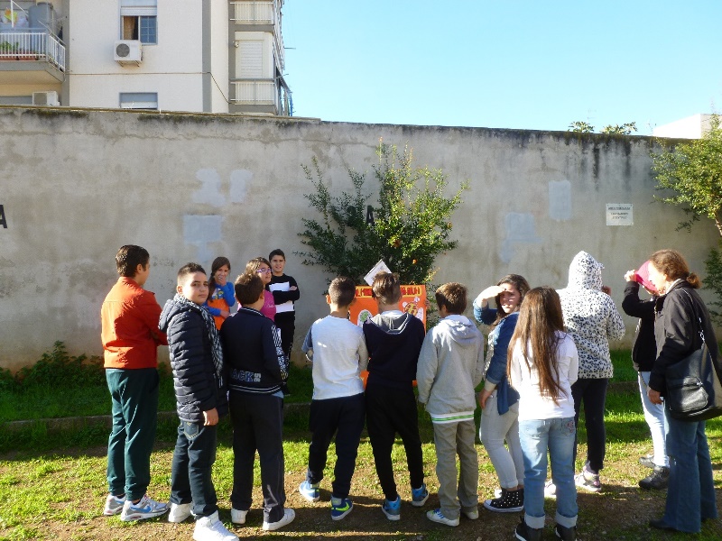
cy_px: 270
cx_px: 361
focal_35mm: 28
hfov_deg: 63.4
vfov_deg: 49.7
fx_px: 584
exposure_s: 1/250
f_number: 3.3
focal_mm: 5
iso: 100
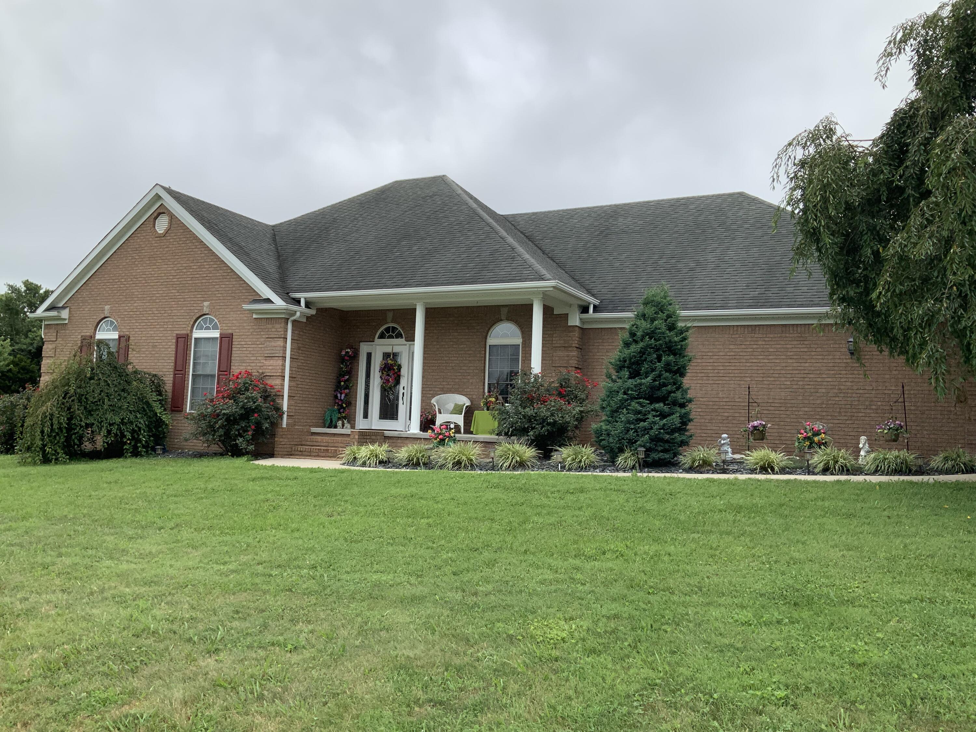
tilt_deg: +5.2
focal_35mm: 29
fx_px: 818
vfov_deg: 48.2
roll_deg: -2.4
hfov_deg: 61.7
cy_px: 366
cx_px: 488
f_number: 1.8
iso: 16
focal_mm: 3
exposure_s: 1/1534
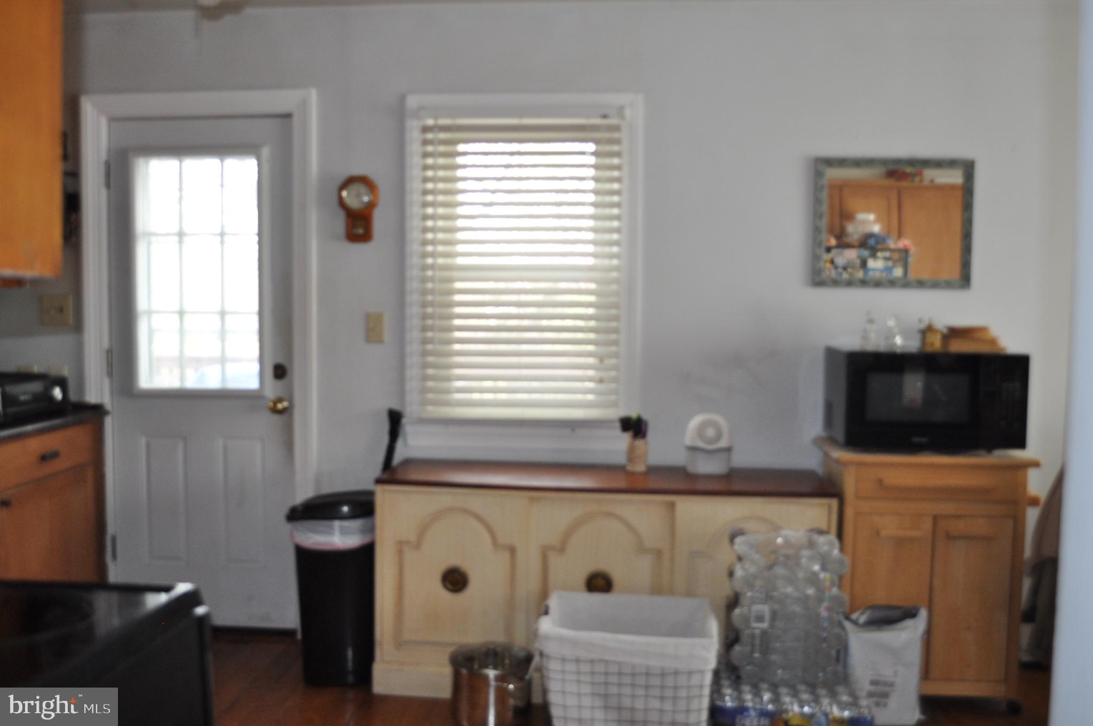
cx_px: 546
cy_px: 363
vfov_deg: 43.5
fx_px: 910
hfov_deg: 62.0
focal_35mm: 30
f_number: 3.8
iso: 720
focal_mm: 20
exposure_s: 1/125
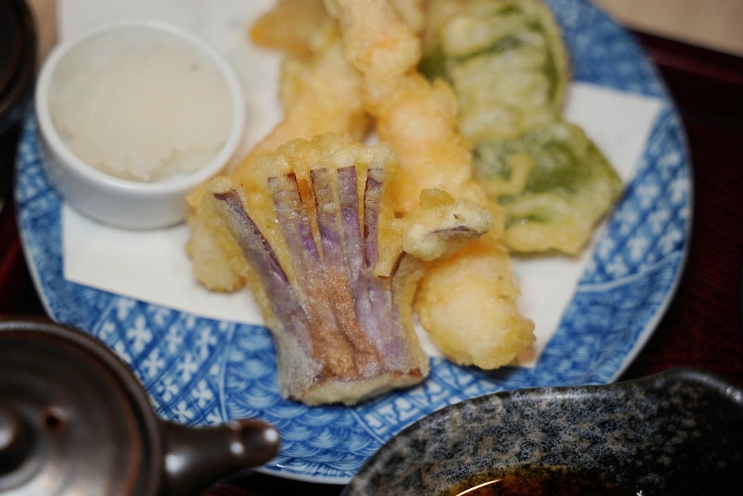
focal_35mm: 86
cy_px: 222
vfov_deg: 15.9
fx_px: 1775
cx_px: 322
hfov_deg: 23.6
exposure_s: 1/80
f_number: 4
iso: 160
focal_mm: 75
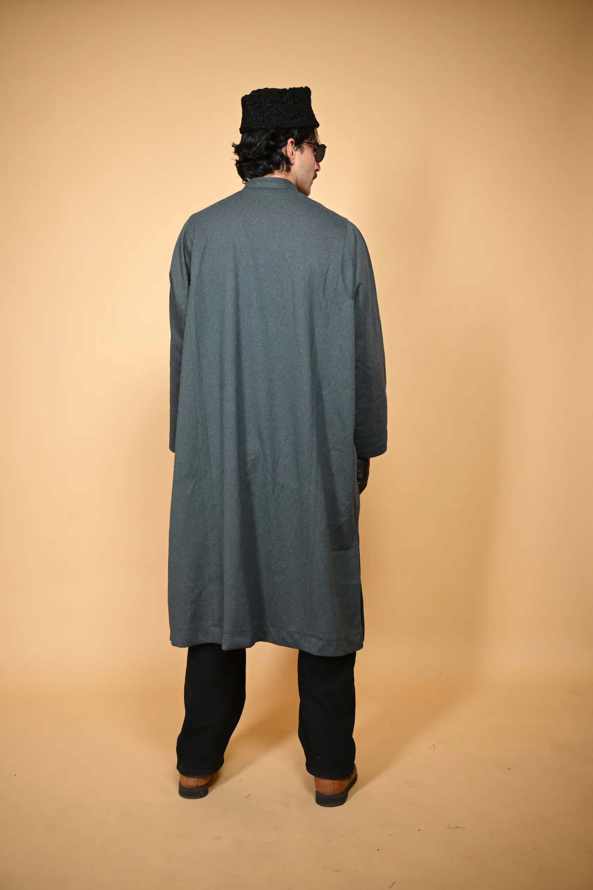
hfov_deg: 35.1
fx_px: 939
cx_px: 296
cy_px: 445
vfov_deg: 50.7
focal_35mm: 38
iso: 100
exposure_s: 1/160
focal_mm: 38
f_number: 2.8
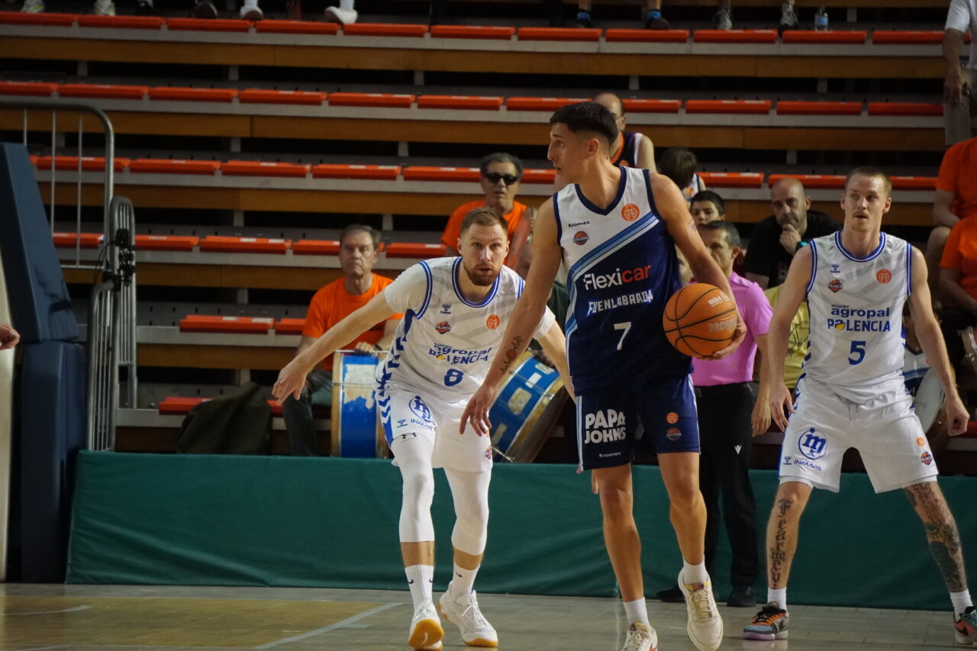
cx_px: 488
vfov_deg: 5.1
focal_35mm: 272
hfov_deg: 7.6
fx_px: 7367
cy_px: 326
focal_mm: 181
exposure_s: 1/1000
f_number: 6.3
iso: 6400
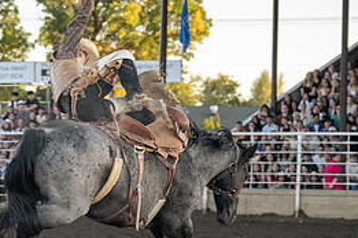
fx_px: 1899
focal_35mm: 191
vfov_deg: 7.2
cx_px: 82
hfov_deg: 10.7
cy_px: 187
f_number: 2.8
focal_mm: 55
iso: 400
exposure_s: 1/500
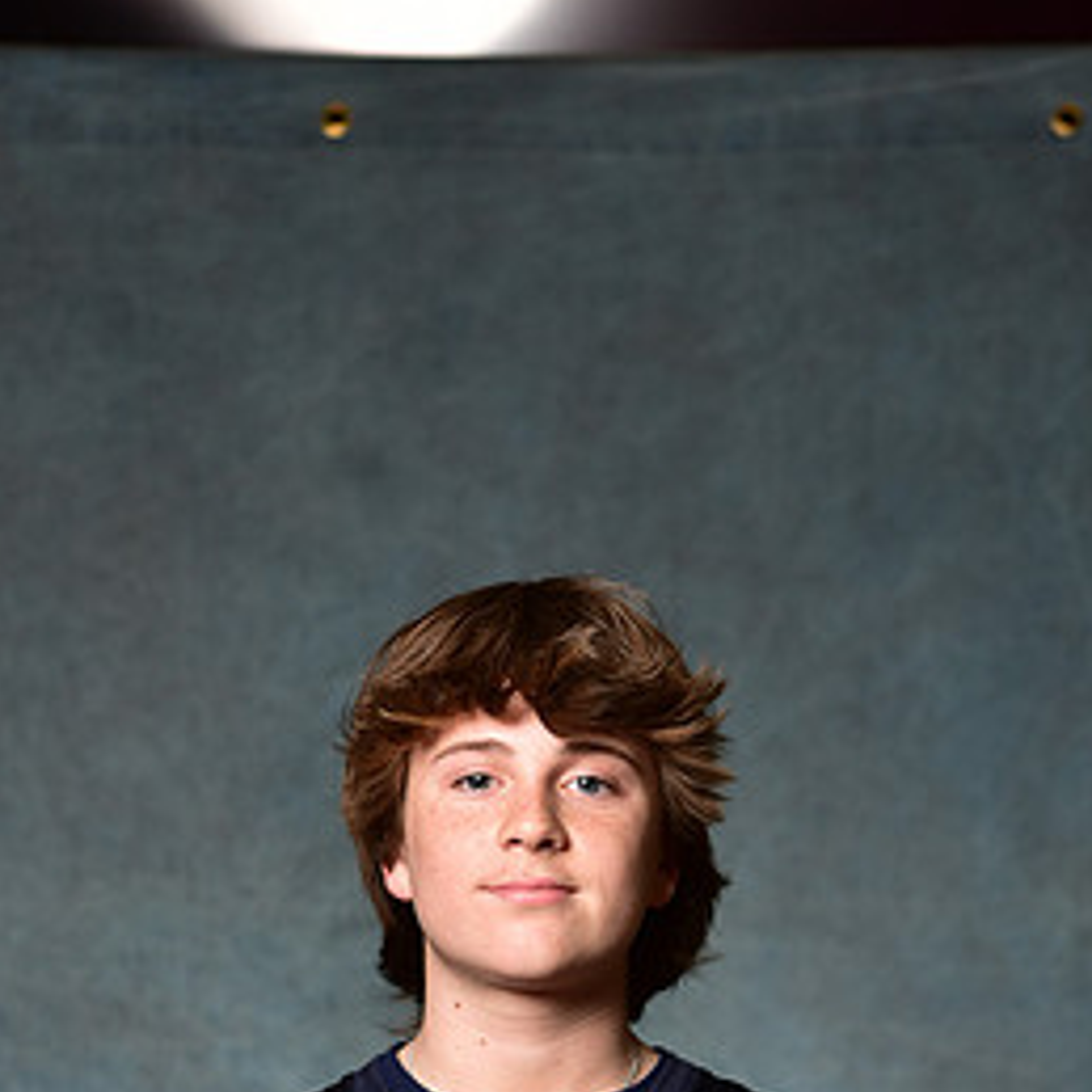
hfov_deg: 13.1
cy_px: 1214
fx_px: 4747
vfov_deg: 12.9
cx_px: 495
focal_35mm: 133
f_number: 4.5
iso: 100
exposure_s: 1/200
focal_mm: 70
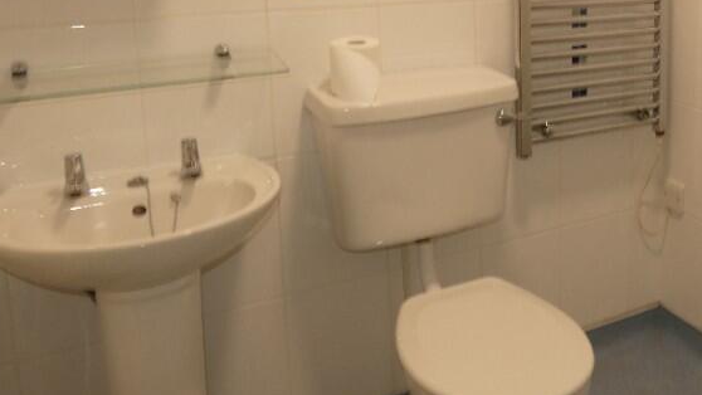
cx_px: 584
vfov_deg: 28.7
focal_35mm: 40
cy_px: 48
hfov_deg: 47.1
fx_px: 745
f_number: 2.8
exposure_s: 1/25
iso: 80
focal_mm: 3.6
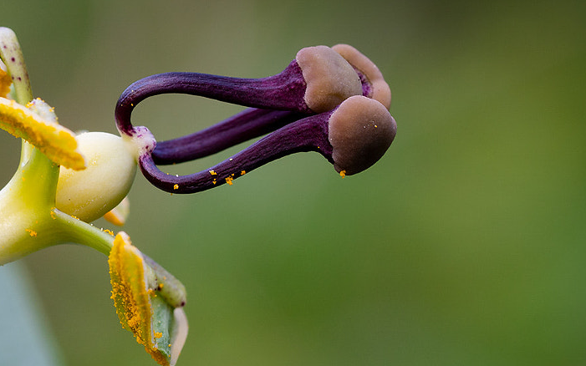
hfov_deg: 6.7
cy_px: 244
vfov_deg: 4.2
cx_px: -77
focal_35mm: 314
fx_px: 5014
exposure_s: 1/6
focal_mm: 90
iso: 100
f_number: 8
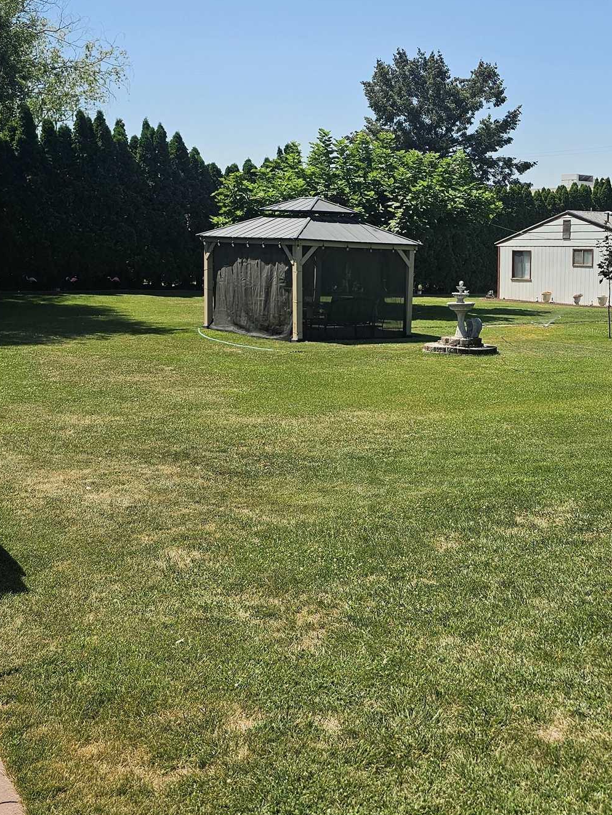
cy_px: 390
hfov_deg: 35.0
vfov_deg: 46.8
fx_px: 943
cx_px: 475
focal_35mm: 40
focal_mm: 6.3
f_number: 1.7
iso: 25
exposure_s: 1/2000
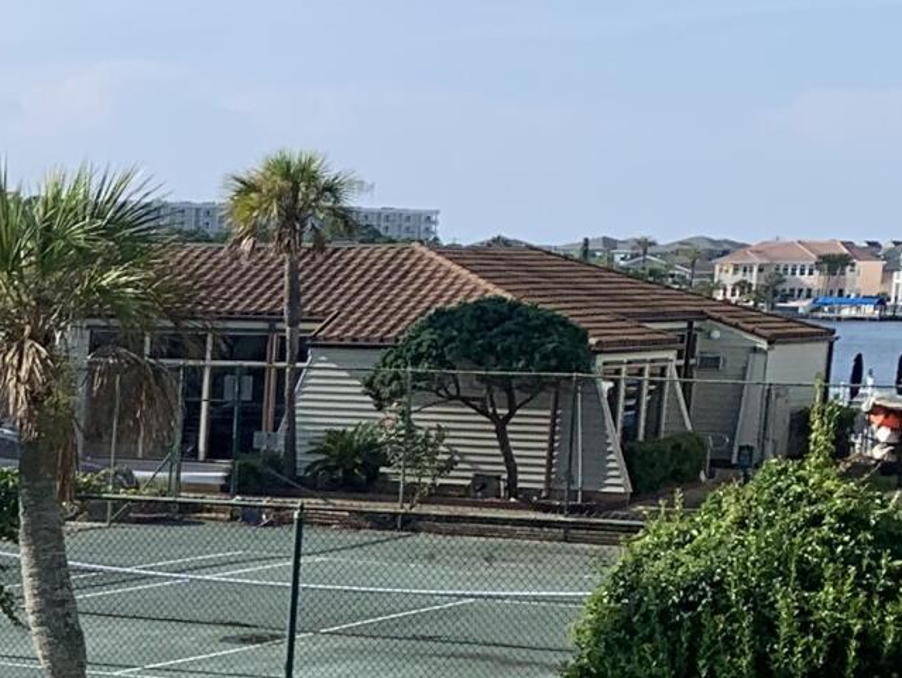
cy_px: 754
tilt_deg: -7.0
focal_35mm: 122
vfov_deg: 12.0
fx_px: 3181
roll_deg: +0.0
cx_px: -923
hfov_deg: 13.7
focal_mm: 4.25
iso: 25
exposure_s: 1/2611
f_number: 1.8
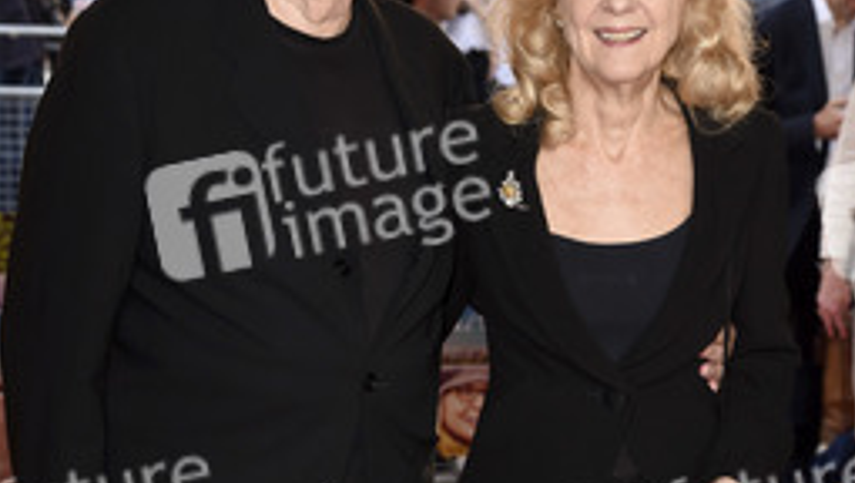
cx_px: 417
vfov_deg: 10.5
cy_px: 369
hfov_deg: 18.6
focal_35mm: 115
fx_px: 2610
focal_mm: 70
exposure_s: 1/250
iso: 800
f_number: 6.3
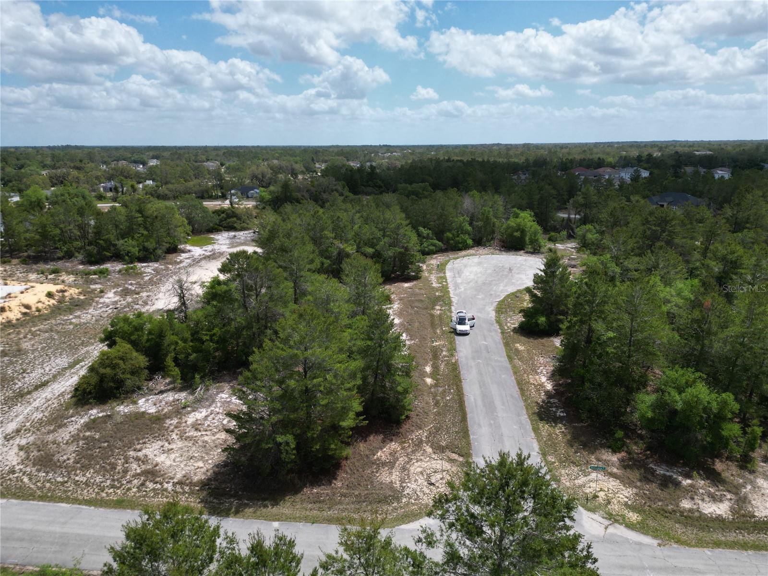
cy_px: 288
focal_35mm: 24
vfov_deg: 56.8
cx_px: 384
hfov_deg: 71.6
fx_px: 532
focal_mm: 6.72
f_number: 1.7
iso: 130
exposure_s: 1/4000
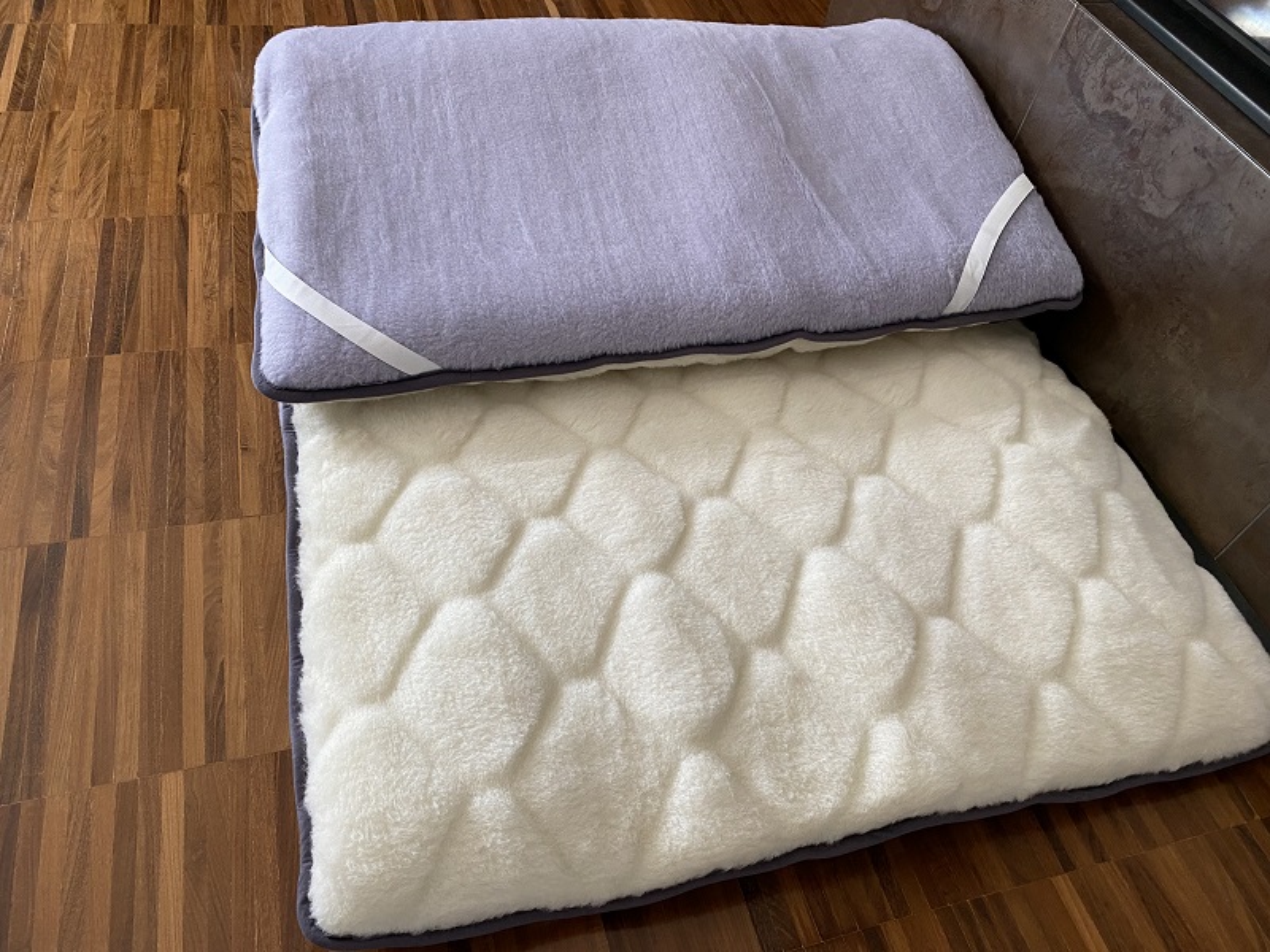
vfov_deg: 53.1
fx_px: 954
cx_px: 635
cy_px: 476
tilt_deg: -48.4
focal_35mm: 26
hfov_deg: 67.3
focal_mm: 4.25
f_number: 1.8
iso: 125
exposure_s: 1/97
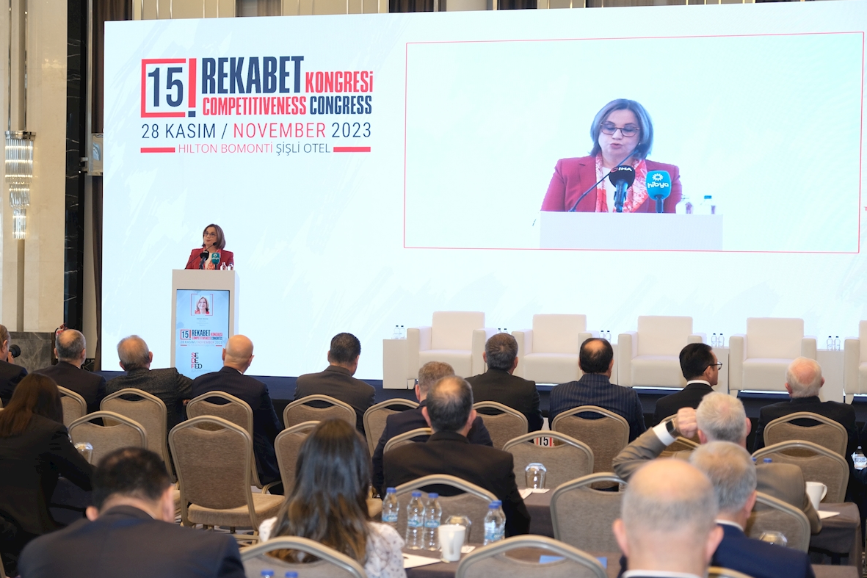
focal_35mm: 63
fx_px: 1517
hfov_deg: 31.9
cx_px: 434
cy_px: 292
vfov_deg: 21.6
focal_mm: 41.4
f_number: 2.8
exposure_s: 1/160
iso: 800
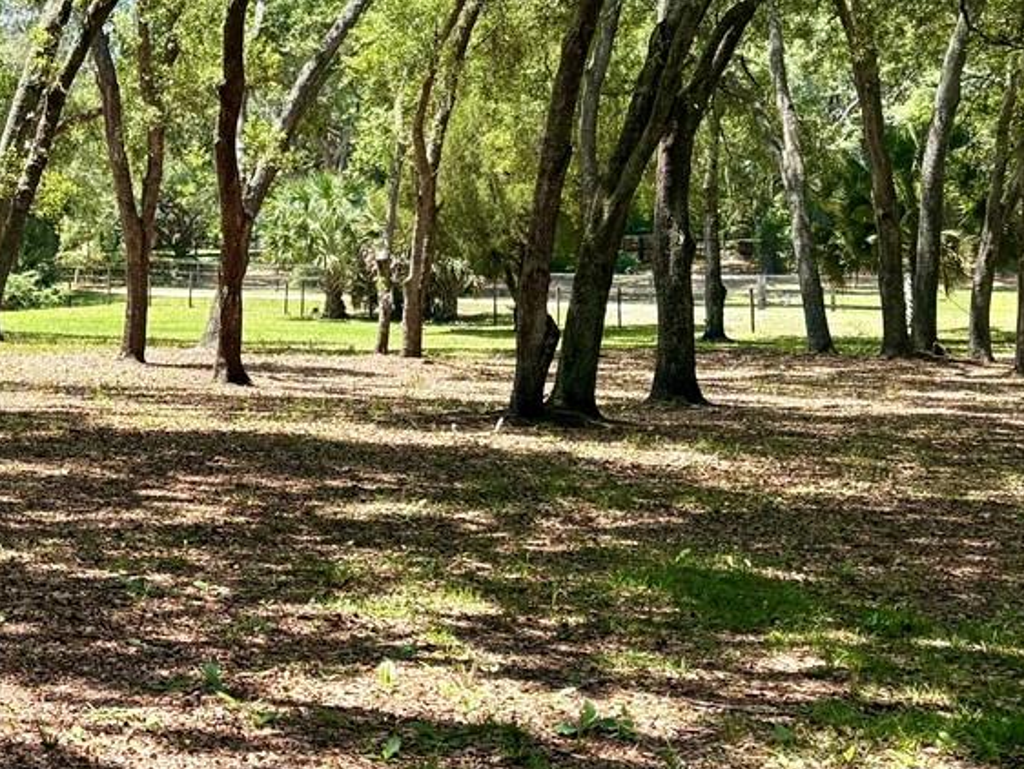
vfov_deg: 19.7
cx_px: -33
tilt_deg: +4.0
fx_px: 2190
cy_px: 159
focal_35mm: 74
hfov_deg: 24.9
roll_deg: +0.4
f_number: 1.6
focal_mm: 5.96
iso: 64
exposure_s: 1/1263
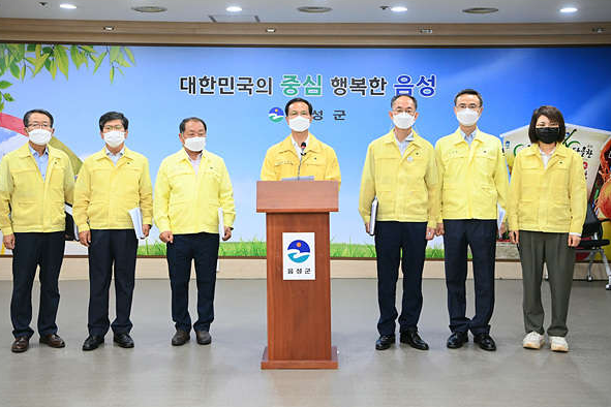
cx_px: 300
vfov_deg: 26.0
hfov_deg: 38.2
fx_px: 882
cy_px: 205
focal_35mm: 52
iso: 3200
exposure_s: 1/323
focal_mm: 48
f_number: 4.5
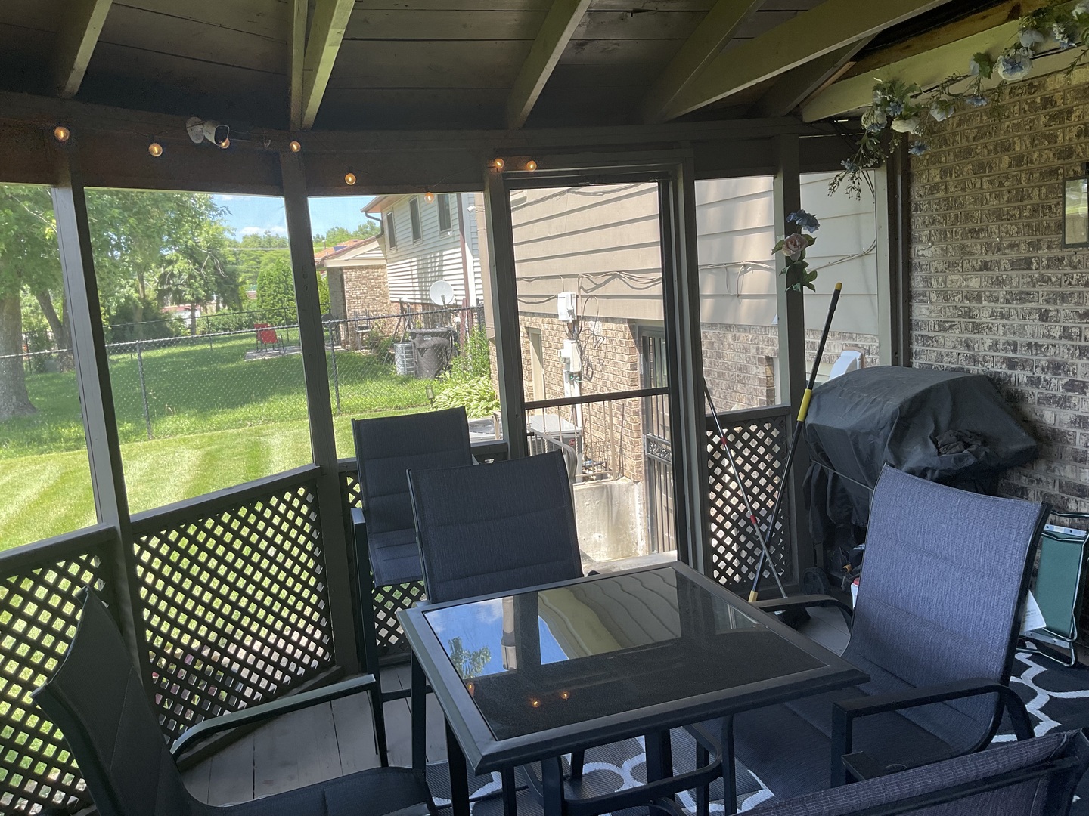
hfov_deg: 61.7
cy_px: 408
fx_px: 912
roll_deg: +3.6
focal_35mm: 29
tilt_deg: -7.9
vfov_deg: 48.2
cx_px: 544
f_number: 1.8
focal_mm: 3
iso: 16
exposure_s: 1/120
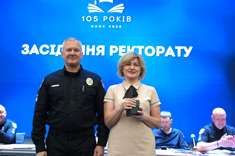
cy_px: 78
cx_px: 118
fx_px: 281
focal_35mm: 43
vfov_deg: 31.2
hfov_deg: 45.4
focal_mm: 43
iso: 2000
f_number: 4
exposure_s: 1/160
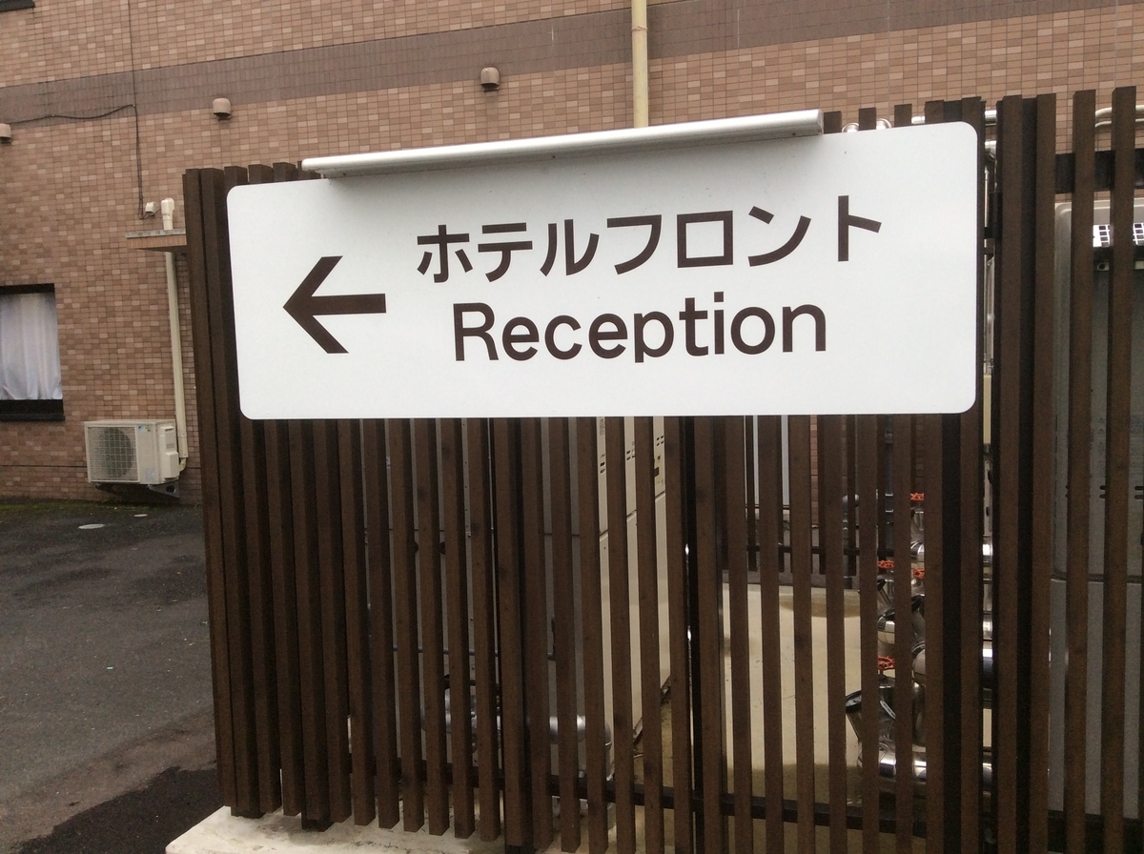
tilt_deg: -5.0
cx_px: 572
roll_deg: +0.4
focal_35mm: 32
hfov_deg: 56.9
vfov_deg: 44.0
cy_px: 427
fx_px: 1056
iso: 40
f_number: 2.4
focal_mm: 3.3
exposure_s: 1/120
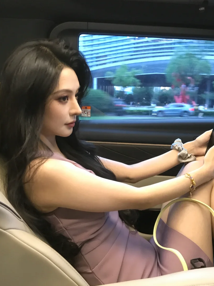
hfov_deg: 38.6
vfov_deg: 50.1
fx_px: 305
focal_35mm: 37
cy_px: 143
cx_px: 114
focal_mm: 3.99
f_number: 1.8
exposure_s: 1/6
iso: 100
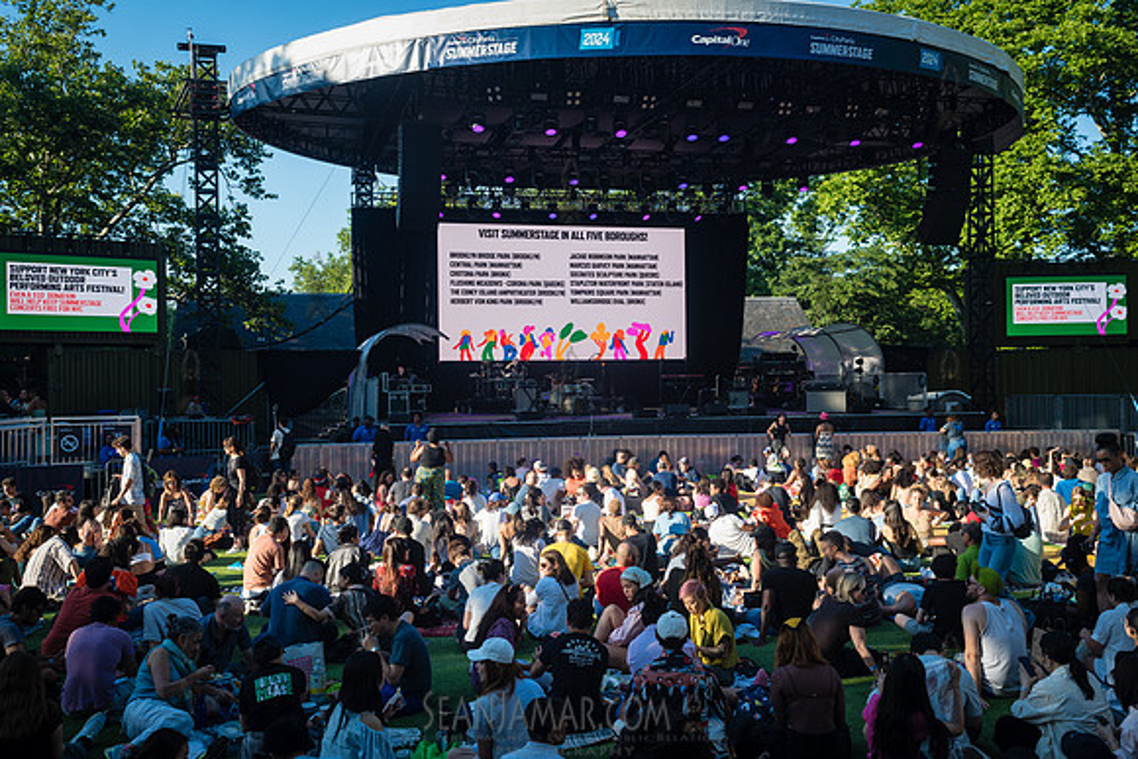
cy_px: 380
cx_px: 569
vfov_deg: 37.9
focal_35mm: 35
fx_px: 1107
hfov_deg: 54.4
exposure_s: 1/320
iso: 320
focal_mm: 35
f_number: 6.3
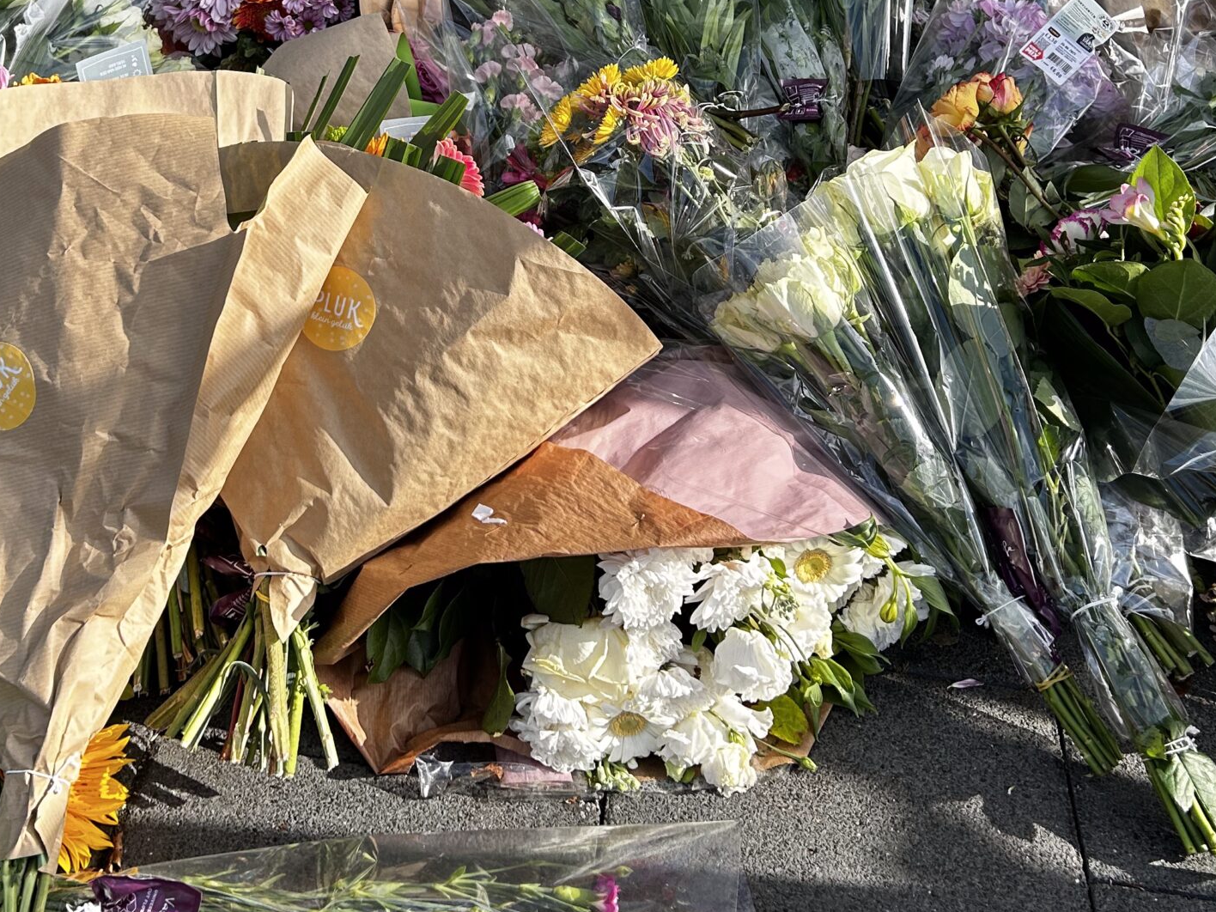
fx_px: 1651
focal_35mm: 47
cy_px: 199
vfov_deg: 30.2
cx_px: 429
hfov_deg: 40.0
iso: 50
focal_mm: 5.7
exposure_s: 1/1621
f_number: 1.5
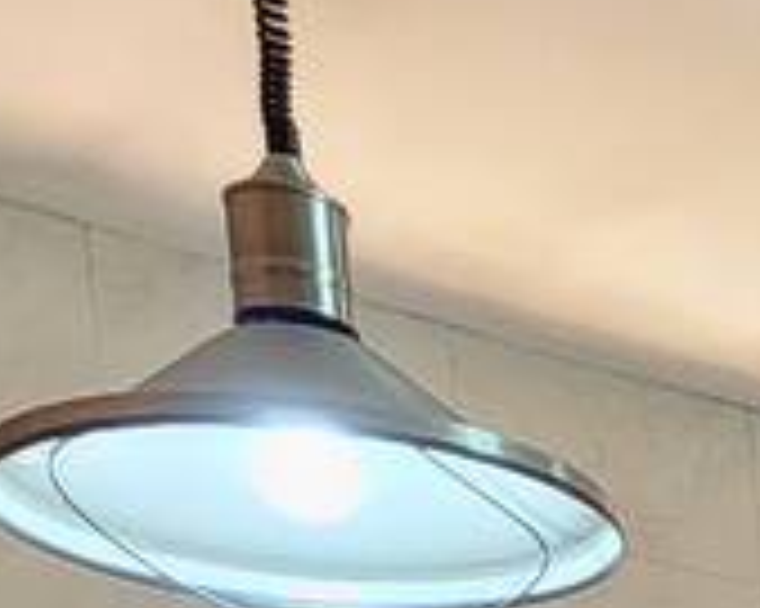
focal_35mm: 108
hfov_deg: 12.0
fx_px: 2428
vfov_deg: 11.3
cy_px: 1567
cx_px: 2087
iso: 320
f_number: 2.2
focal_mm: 2.2
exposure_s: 1/60
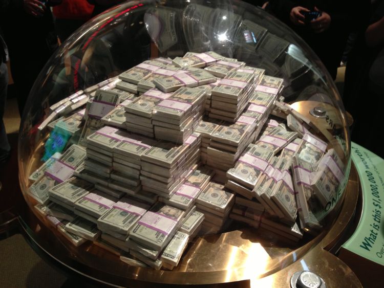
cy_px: 144
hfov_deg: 55.3
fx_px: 366
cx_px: 192
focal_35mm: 33
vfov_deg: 43.0
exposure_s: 1/20
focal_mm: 4.13
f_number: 2.4
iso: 160
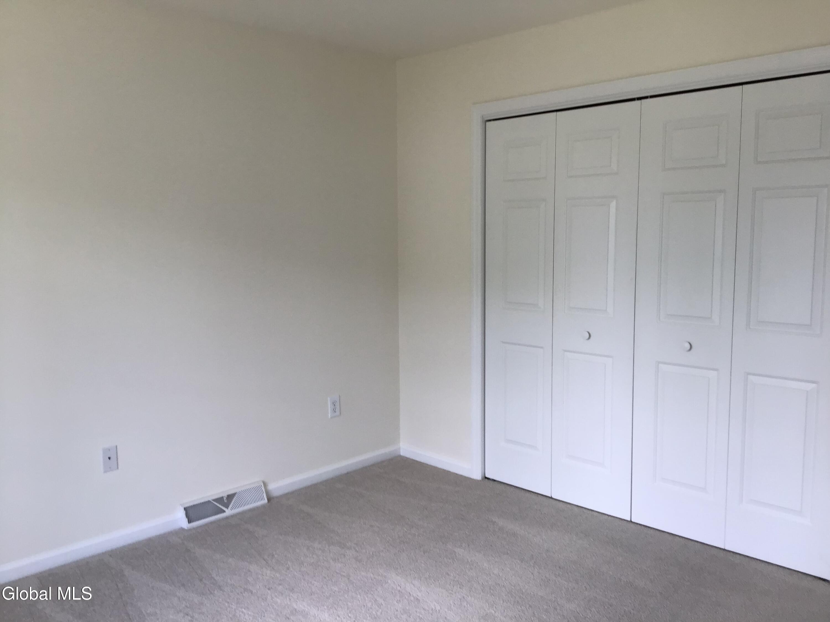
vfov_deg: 45.4
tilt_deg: -6.9
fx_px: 743
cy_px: 311
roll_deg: +0.3
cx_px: 415
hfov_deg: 58.4
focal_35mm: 31
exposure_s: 1/50
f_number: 2.4
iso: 25
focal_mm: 3.3
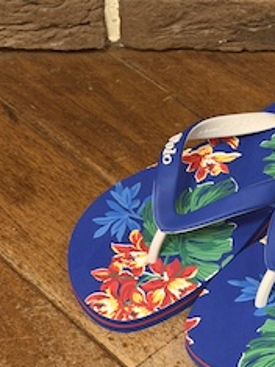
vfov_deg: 18.0
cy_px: 149
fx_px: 1156
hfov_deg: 13.4
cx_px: 278
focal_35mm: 109
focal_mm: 6.76
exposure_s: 1/30
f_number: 1.78
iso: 500
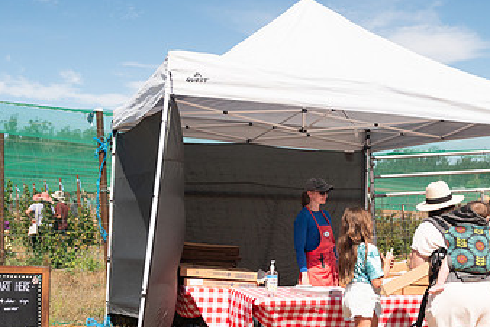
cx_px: 315
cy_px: 216
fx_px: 654
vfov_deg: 28.0
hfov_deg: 40.7
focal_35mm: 48
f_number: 4
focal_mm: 28
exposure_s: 1/8000
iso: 500
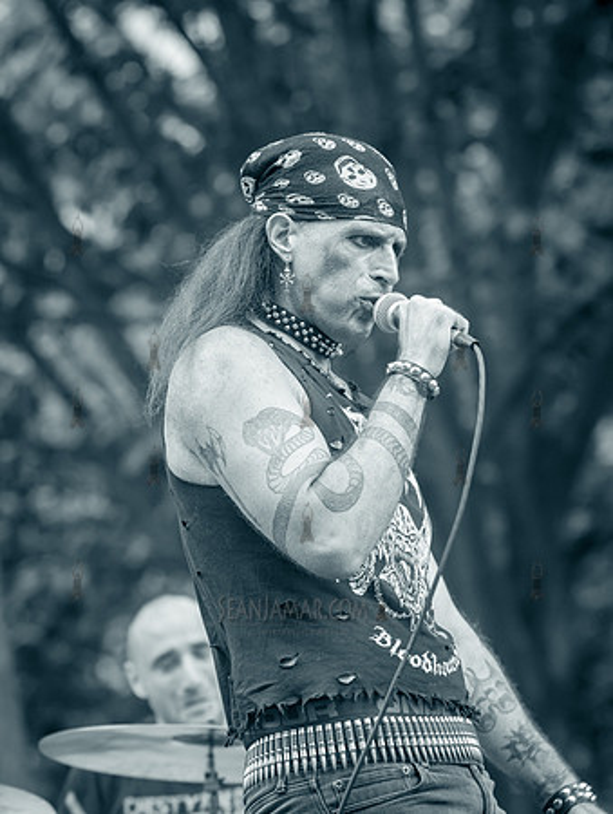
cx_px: 340
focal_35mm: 180
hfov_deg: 8.3
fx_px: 4248
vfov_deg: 10.9
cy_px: 407
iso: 2000
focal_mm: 125
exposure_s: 1/400
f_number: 4
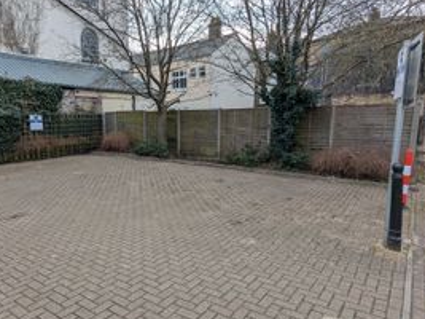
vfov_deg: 56.7
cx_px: 181
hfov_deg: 71.2
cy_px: 171
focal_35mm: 24
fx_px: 295
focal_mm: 2.35
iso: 44
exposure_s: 1/1256
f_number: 2.2
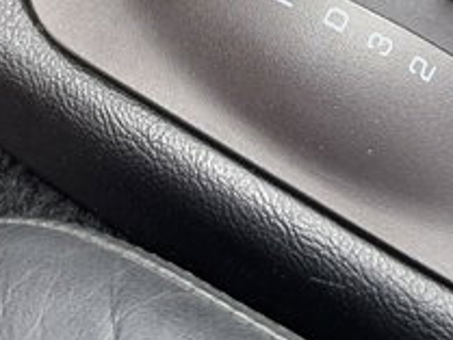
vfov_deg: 13.8
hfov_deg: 19.8
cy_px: -208
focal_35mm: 99
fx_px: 1296
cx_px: 230
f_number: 1.8
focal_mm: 4
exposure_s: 1/50
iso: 200
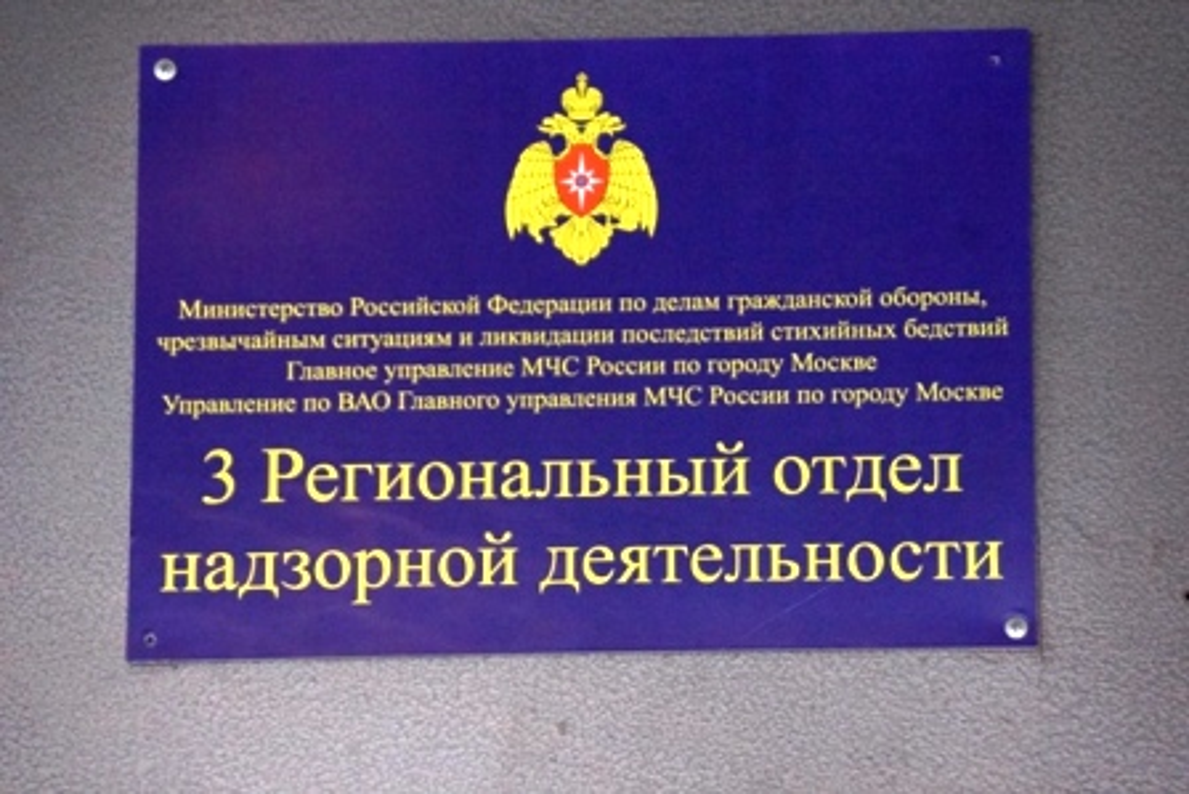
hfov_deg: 10.2
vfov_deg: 6.8
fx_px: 6690
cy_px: 397
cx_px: 594
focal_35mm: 202
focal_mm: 135
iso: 4000
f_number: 5.6
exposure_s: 1/100
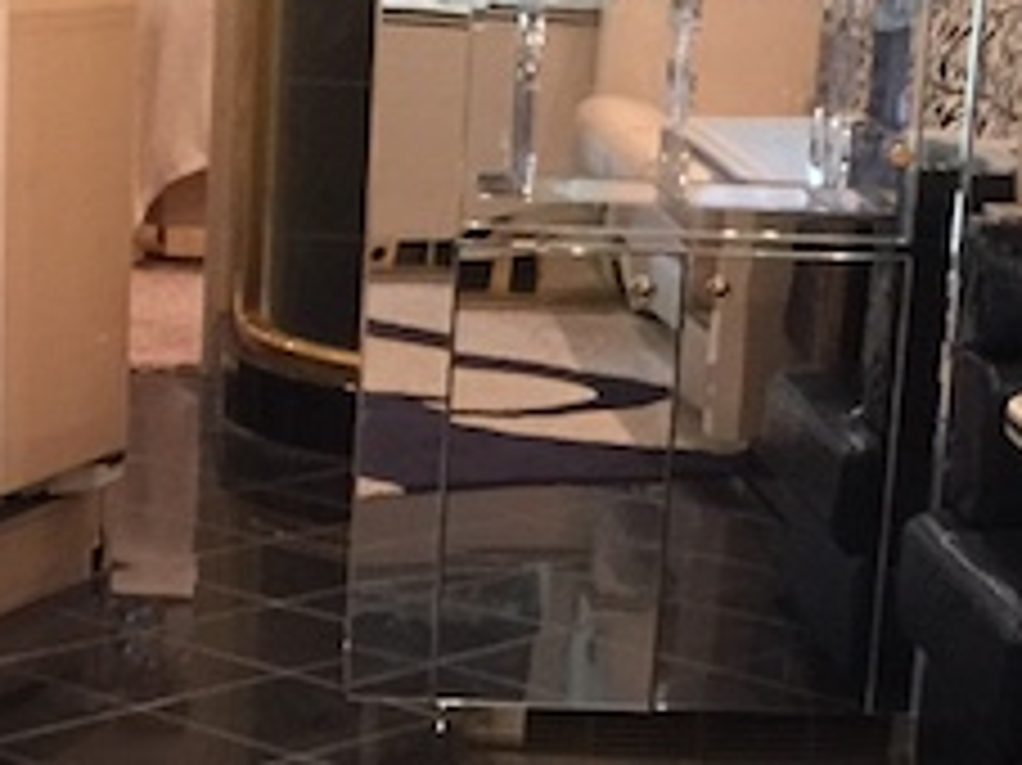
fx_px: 3777
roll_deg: -4.4
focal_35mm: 128
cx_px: 293
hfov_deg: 15.4
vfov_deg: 11.4
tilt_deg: -14.4
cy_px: 832
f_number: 2.2
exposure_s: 1/10
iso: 125
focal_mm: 4.15
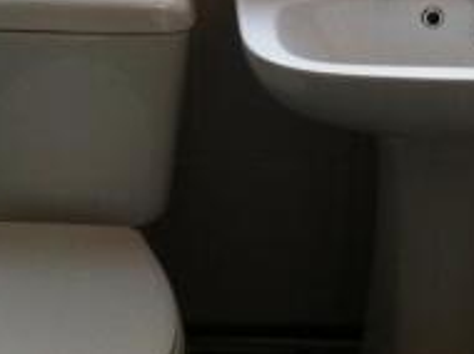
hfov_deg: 17.9
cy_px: -183
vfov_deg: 12.9
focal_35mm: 108
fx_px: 1477
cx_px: 21
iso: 80
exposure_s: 1/30
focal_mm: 3.85
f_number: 2.8
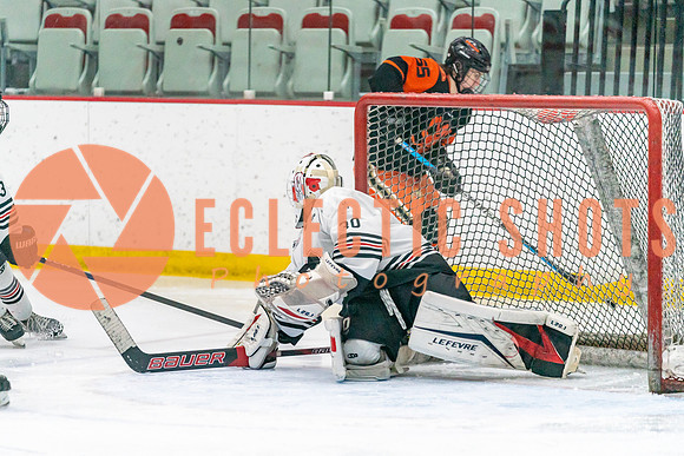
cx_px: 272
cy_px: 275
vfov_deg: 5.5
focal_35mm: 251
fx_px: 4766
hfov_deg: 8.2
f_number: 2.8
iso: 3200
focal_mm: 200
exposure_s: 1/1250
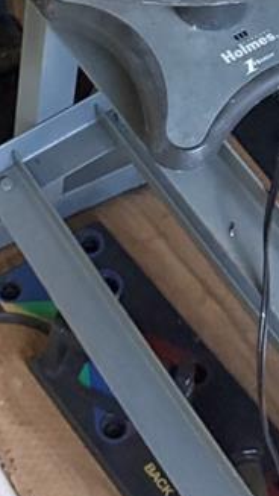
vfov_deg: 20.1
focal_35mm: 96
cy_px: -173
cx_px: 74
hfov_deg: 12.6
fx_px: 1262
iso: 800
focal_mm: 6.76
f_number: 1.78
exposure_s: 1/60
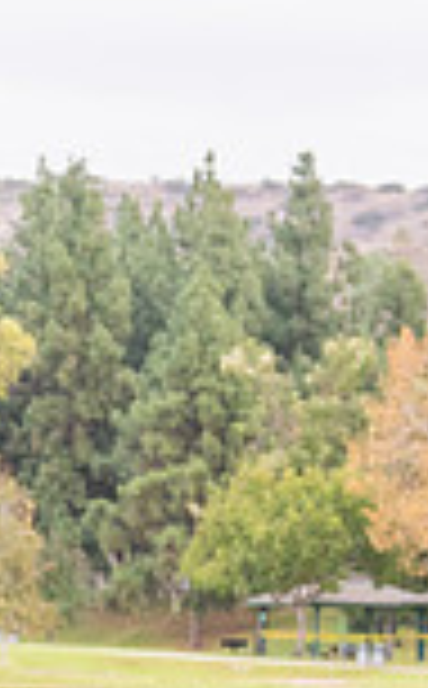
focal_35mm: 255
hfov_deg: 4.9
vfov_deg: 8.2
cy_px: 831
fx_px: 4782
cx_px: -877
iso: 500
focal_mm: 48
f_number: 5
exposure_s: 1/125
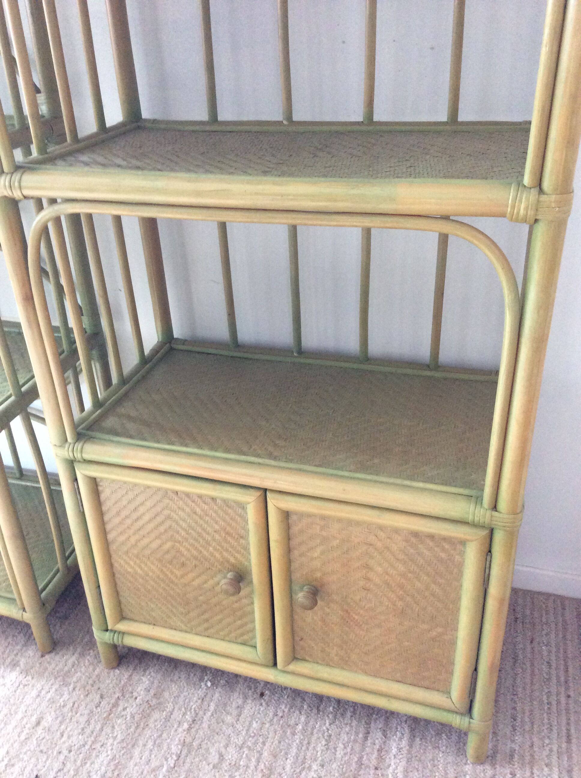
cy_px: 389
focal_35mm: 32
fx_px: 718
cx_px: 290
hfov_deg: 44.1
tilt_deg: -30.8
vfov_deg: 56.9
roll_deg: +2.6
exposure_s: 1/25
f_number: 2.4
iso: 200
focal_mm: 3.3
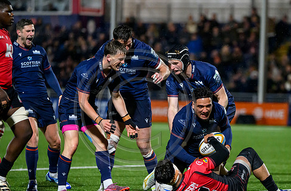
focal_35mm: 293
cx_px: 174
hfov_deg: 7.1
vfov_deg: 4.6
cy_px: 136
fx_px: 2356
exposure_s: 1/2000
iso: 6400
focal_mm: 200
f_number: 3.2
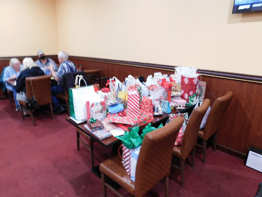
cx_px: 131
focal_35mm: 23
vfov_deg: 58.9
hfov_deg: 73.9
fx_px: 174
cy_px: 98
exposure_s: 1/8
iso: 400
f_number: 3
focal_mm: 4
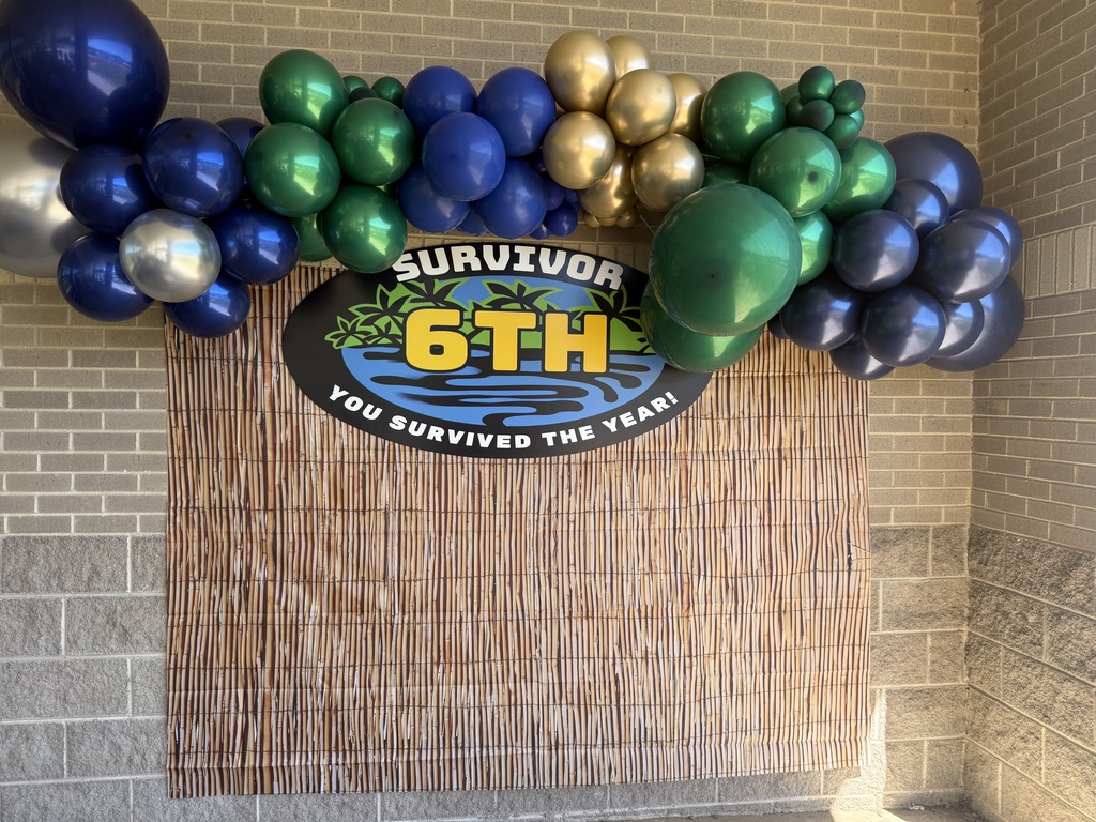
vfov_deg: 56.8
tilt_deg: -0.7
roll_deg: -0.9
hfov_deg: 71.6
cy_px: 411
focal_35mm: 24
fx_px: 760
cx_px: 548
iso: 80
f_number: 1.78
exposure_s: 1/589
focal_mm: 6.76
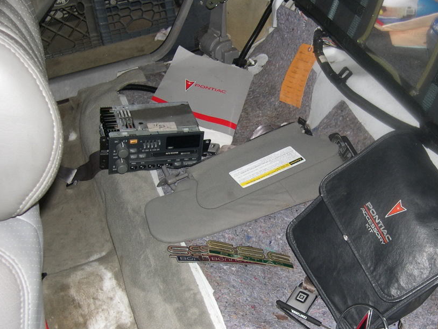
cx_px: 293
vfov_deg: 27.5
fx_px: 671
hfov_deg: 35.8
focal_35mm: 53
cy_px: 204
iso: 100
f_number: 2.8
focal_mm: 8
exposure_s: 1/60
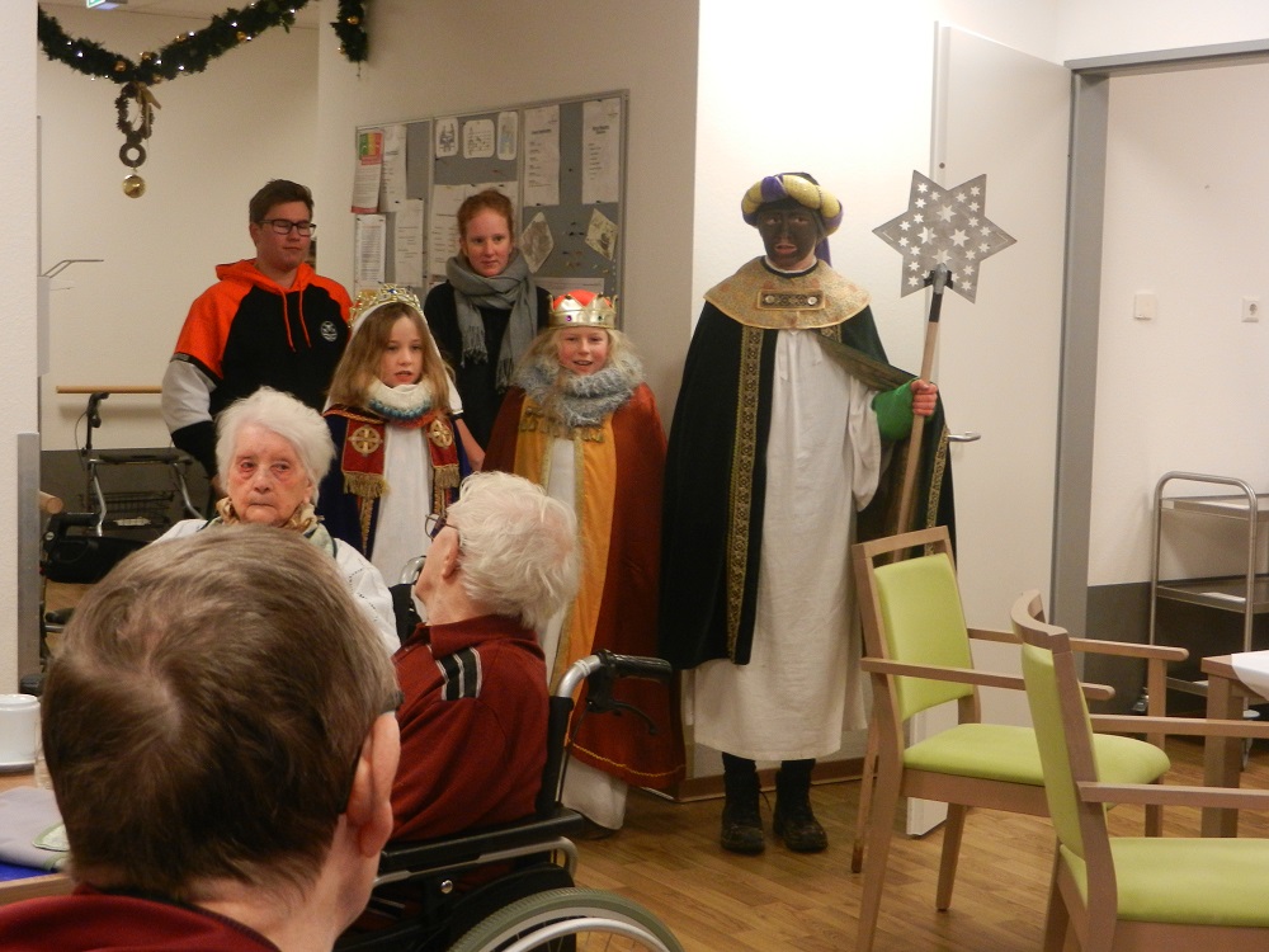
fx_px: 1943
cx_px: 634
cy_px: 476
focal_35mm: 53
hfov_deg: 36.2
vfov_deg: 27.5
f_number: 4.4
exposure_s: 1/25
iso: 400
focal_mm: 9.4
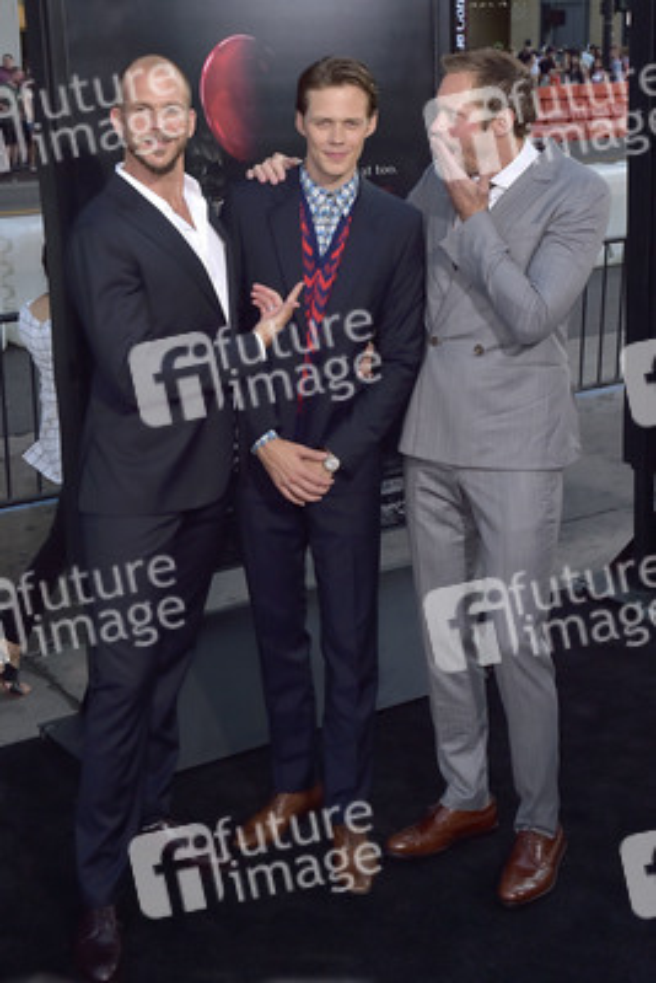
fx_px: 1311
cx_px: 328
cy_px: 492
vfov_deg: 41.1
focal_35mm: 48
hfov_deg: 28.1
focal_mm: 48
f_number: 6.3
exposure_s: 1/320
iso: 800
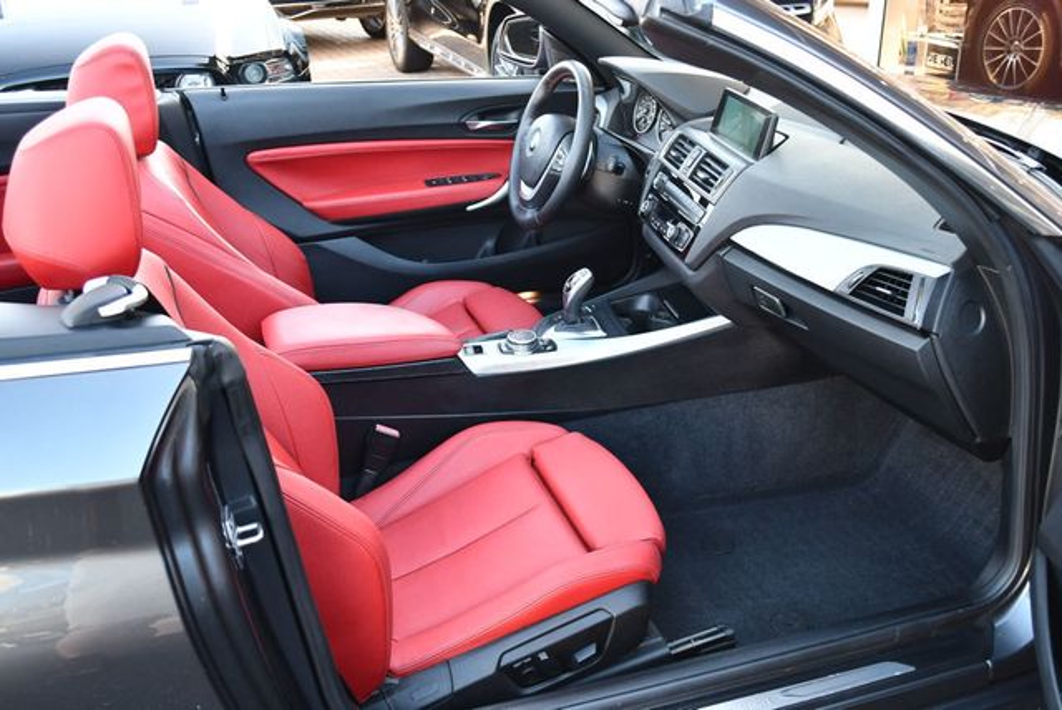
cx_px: 531
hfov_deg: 53.1
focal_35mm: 36
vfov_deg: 36.9
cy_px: 355
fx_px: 1063
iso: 800
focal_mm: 18
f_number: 3.5
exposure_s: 1/200
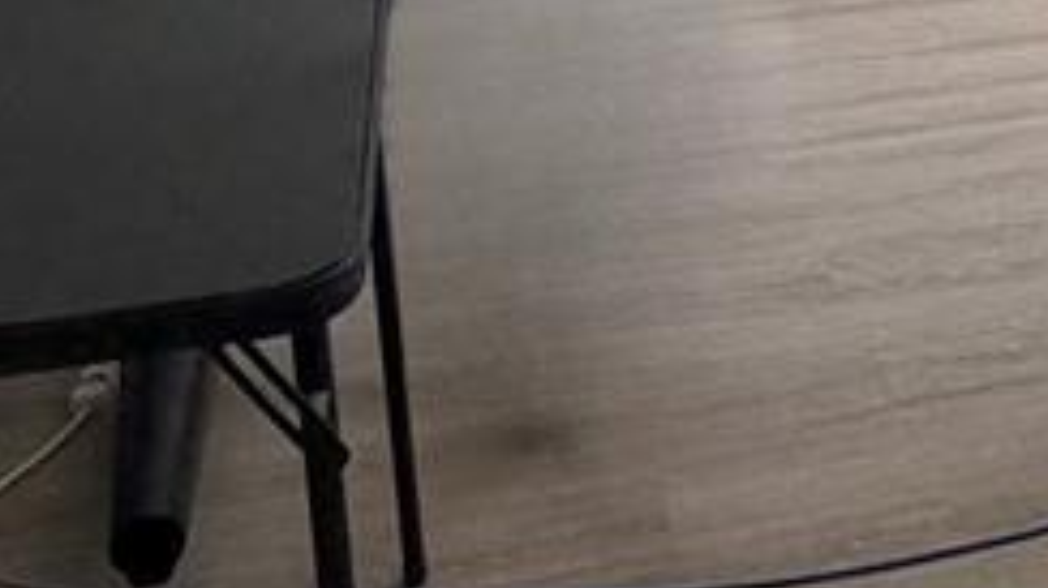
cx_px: 923
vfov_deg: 17.0
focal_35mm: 64
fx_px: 1778
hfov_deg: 31.5
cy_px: -292
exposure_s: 1/60
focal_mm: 2.22
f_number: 2.2
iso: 250
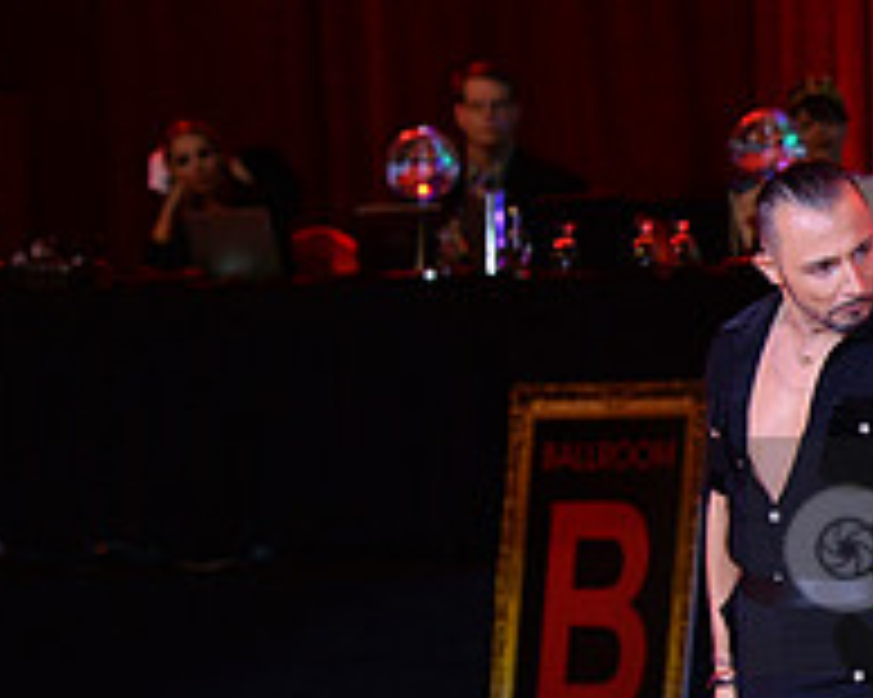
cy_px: 556
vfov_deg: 4.9
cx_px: 1238
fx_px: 8109
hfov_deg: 6.1
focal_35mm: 314
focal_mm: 112
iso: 2000
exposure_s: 1/250
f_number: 4.5
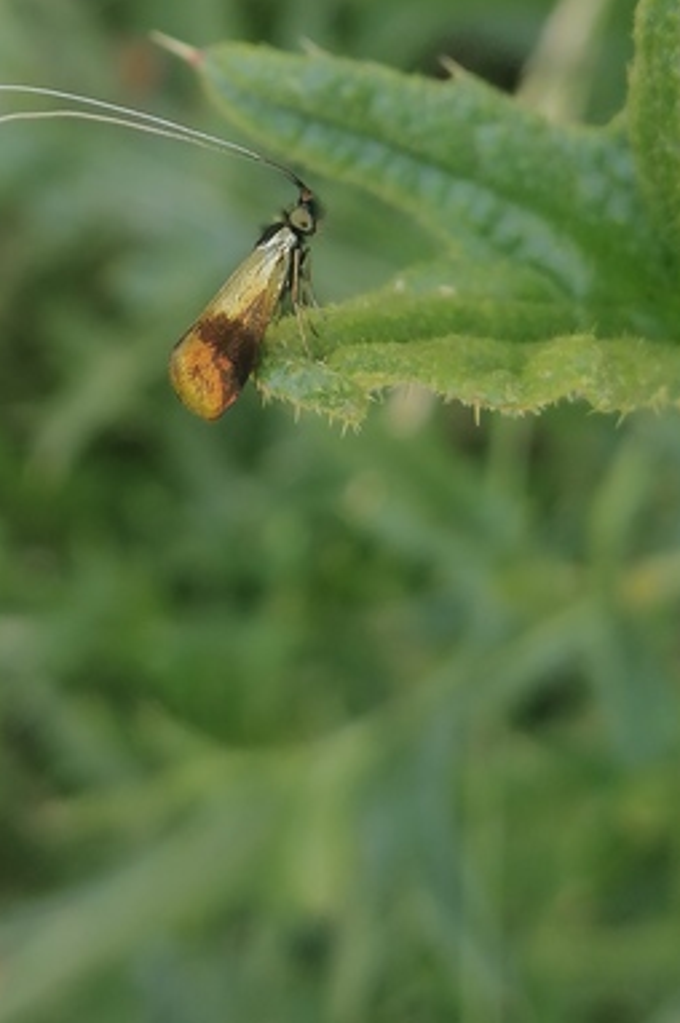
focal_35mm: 82
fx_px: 2327
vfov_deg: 24.3
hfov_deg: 16.6
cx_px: 249
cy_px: 185
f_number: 1.8
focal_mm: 3.95
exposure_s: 1/120
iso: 50
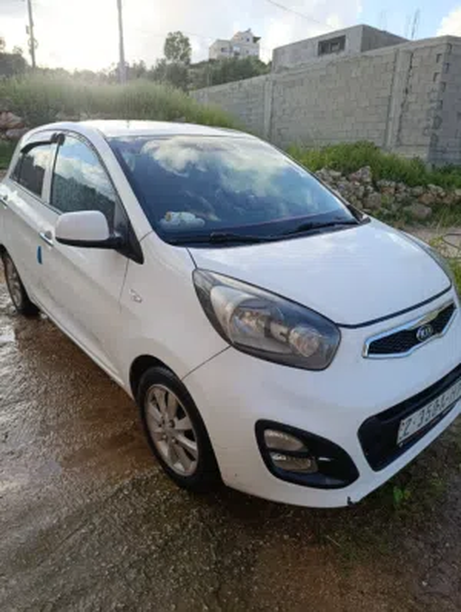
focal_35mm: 23
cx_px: 230
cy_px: 306
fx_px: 407
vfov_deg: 73.8
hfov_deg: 59.0
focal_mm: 6.11
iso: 50
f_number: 1.65
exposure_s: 1/173
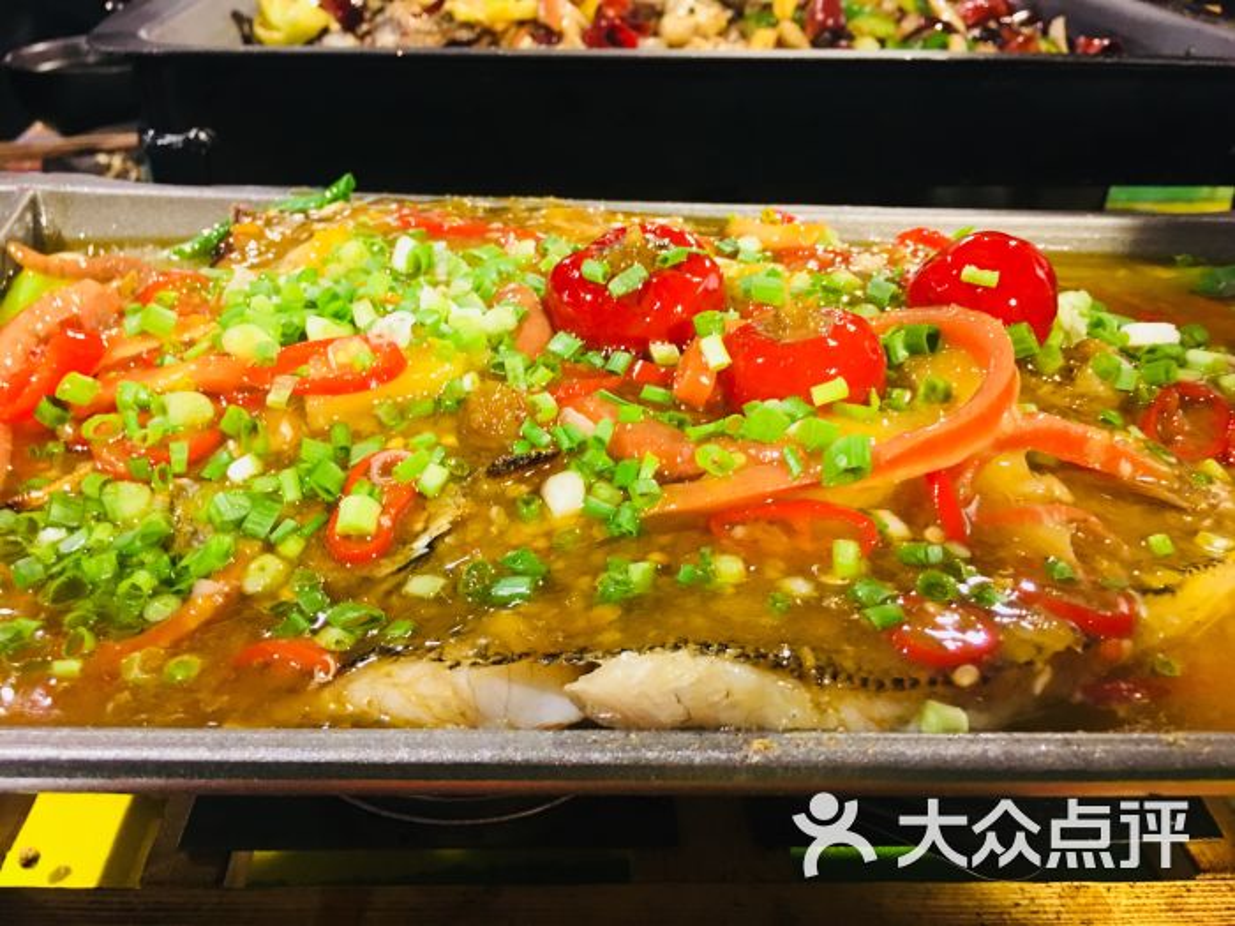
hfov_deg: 61.7
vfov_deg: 48.2
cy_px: 463
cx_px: 618
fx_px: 1035
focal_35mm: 29
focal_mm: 4.15
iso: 100
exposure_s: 1/10
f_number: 2.2
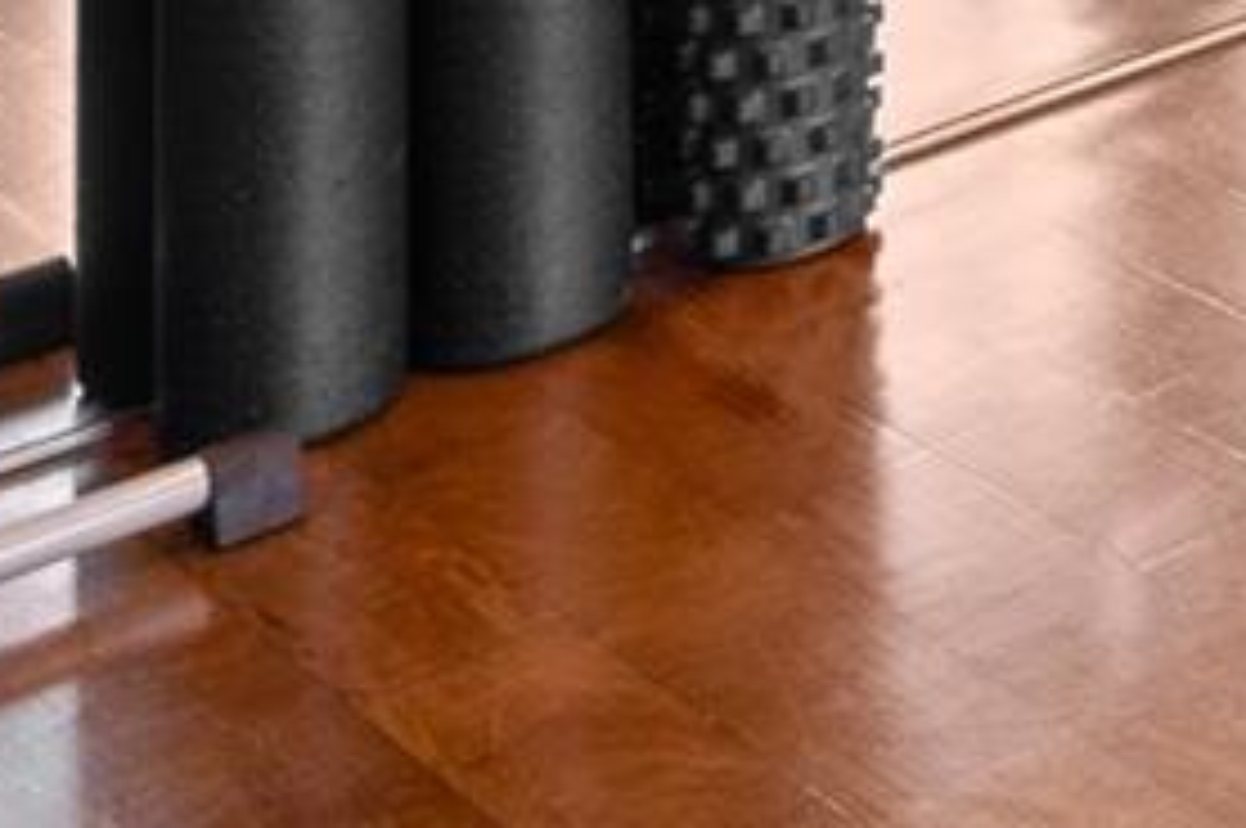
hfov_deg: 15.1
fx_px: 2800
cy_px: -950
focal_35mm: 81
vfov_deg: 13.7
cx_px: 2955
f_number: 11
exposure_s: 1/2.5
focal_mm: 14
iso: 500
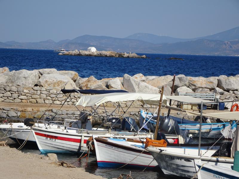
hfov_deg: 15.5
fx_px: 877
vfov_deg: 11.7
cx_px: 120
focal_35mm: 127
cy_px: 90
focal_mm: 21.66
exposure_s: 1/800
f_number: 5.6
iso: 80
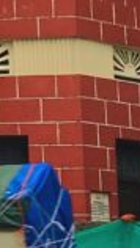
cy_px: -120
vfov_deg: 9.1
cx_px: -233
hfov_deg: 5.1
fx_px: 1516
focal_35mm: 230
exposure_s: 1/145
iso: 25
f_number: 2.2
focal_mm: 4.15
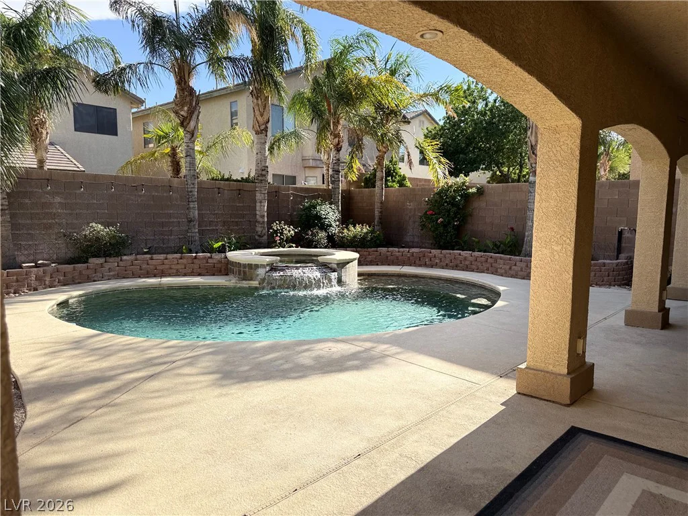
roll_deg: -1.3
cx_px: 344
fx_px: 477
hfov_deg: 71.6
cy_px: 258
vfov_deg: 56.8
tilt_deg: -6.6
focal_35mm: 24
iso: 80
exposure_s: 1/2525
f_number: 1.78
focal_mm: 6.76
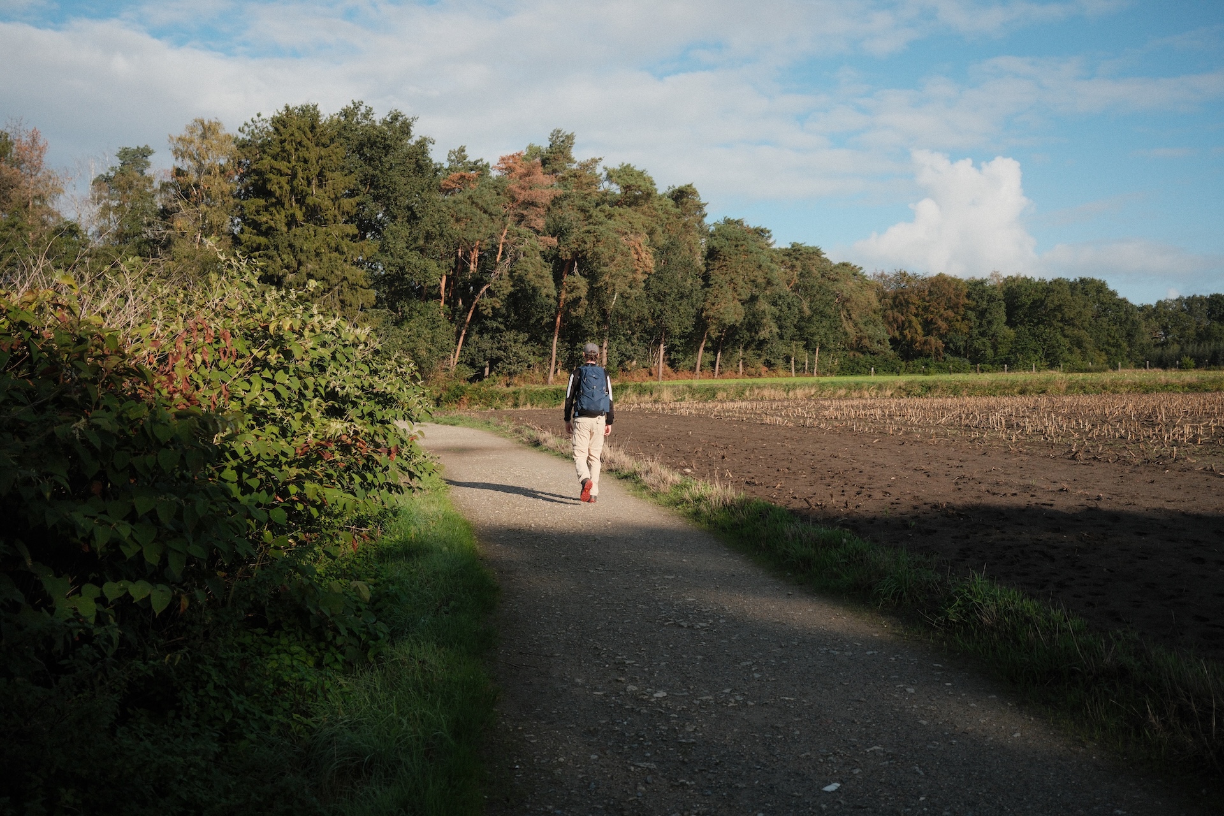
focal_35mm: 35
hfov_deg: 54.4
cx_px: 612
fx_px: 1190
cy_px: 408
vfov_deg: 37.9
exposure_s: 1/5400
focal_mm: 23
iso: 500
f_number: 2.8
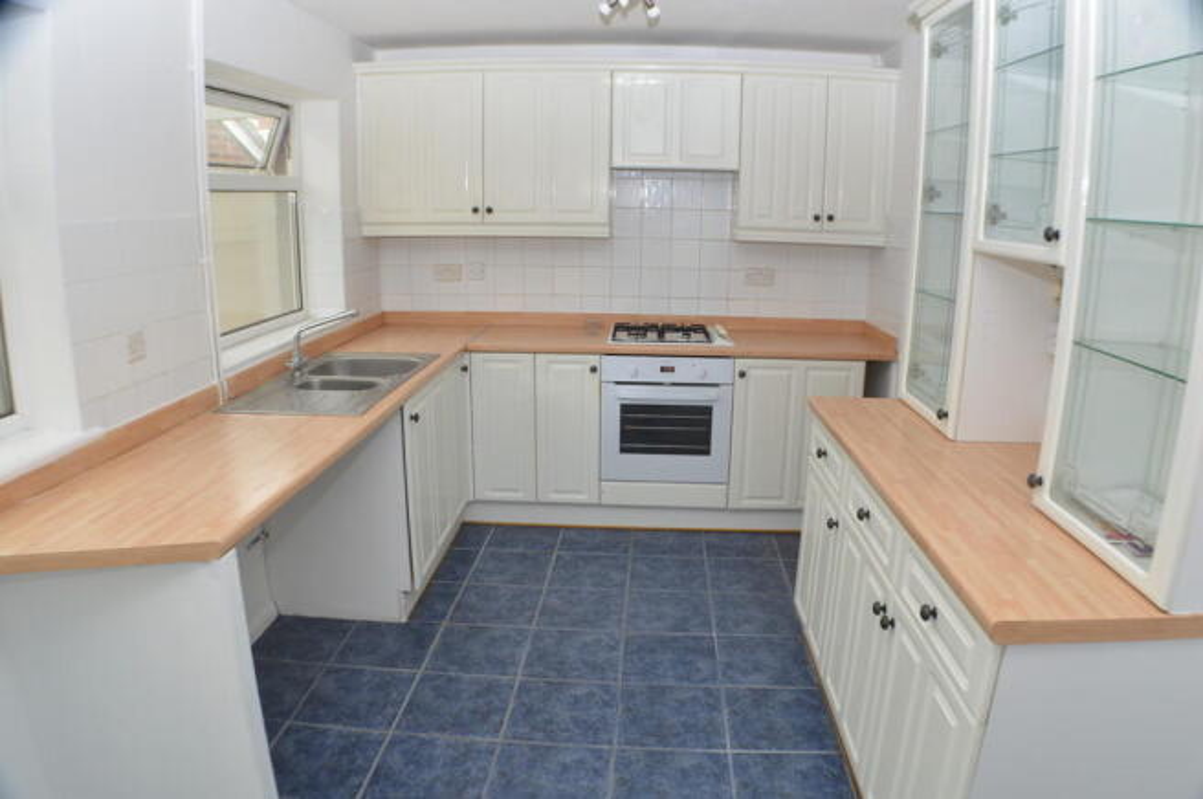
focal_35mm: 30
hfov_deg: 62.0
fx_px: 1001
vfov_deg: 43.5
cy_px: 400
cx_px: 602
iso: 200
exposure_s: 1/15
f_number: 8
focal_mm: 20
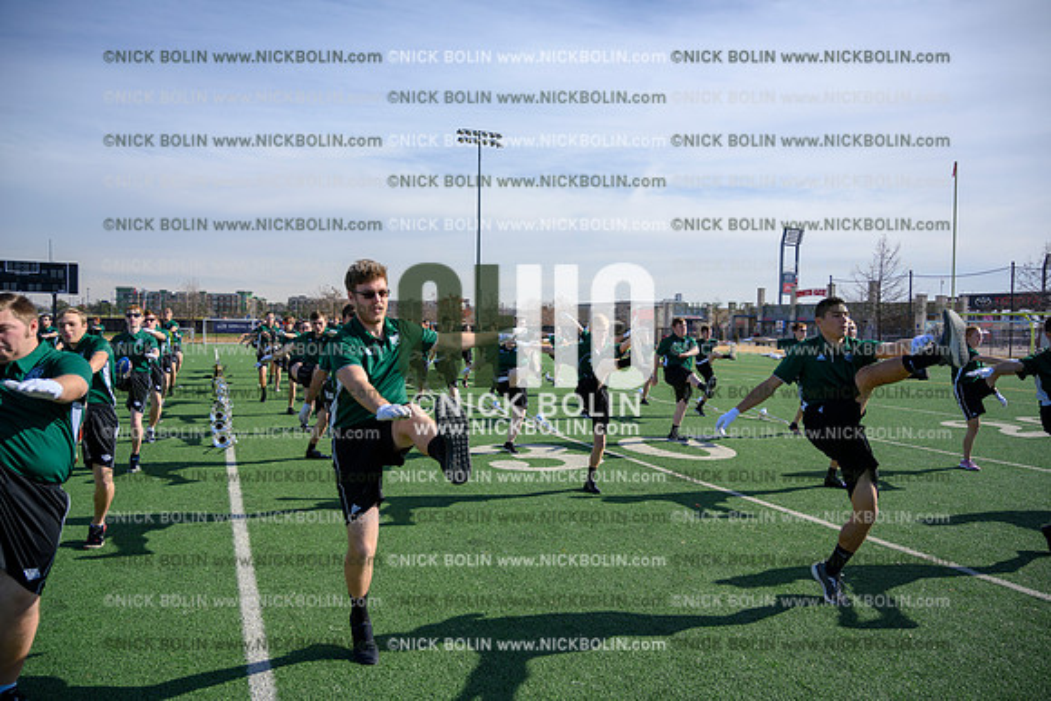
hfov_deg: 73.7
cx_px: 526
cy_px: 350
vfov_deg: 53.2
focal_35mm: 24
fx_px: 701
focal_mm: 24
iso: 125
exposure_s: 1/1600
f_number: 4
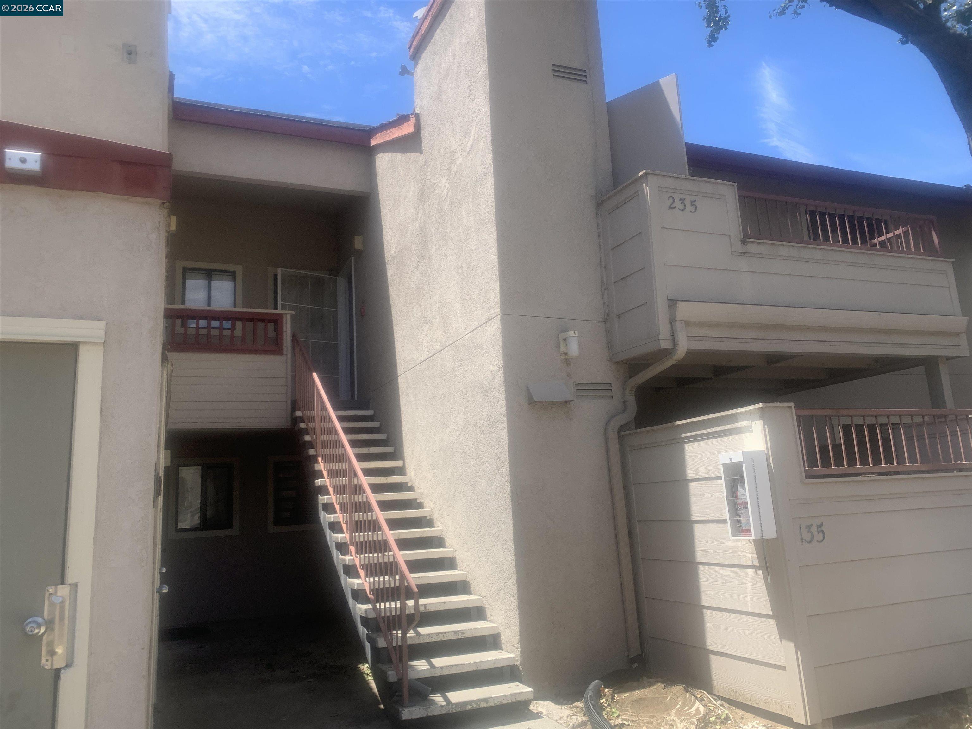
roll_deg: +4.5
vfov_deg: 53.1
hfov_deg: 67.3
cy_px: 364
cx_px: 486
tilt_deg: +10.4
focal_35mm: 26
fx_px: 730
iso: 25
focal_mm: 4.25
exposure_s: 1/1149
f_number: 1.8
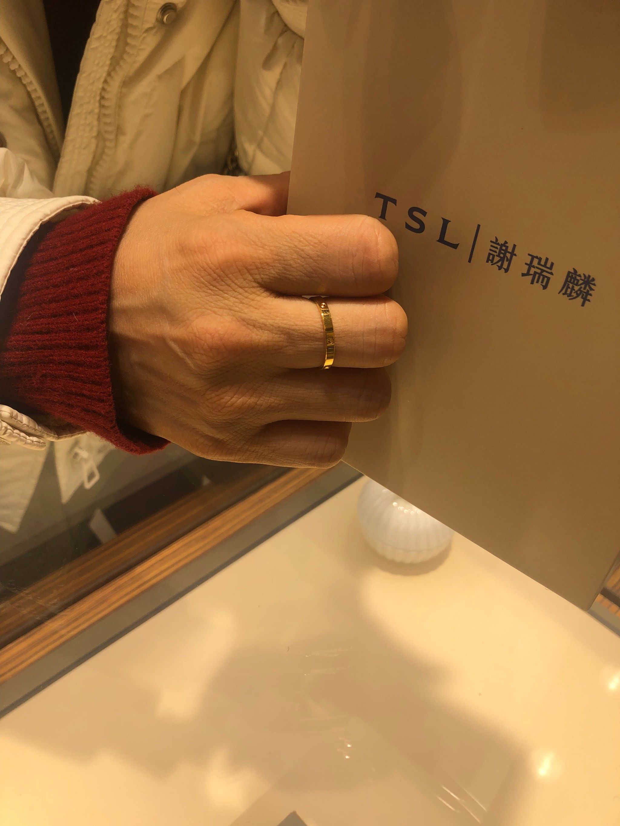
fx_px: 669
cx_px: 310
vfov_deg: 63.4
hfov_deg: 49.8
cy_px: 413
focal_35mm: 28
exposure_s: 1/331
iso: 20
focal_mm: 3.99
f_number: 1.8
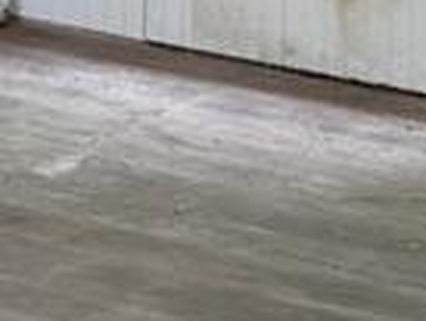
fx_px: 2205
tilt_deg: +0.9
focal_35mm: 179
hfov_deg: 11.0
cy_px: -611
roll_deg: -1.1
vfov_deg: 7.4
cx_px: 50
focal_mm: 6.76
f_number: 1.78
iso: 160
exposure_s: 1/121
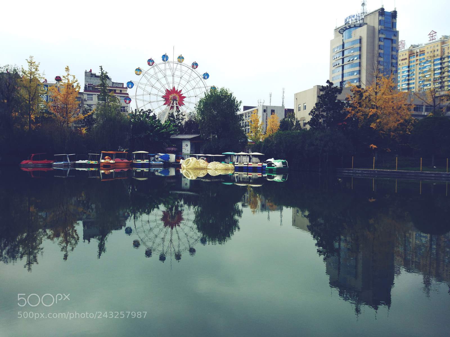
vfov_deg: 49.7
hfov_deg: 63.4
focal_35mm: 28
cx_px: 225
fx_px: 364
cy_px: 168
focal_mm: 4.26
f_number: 2
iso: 100
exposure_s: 1/762
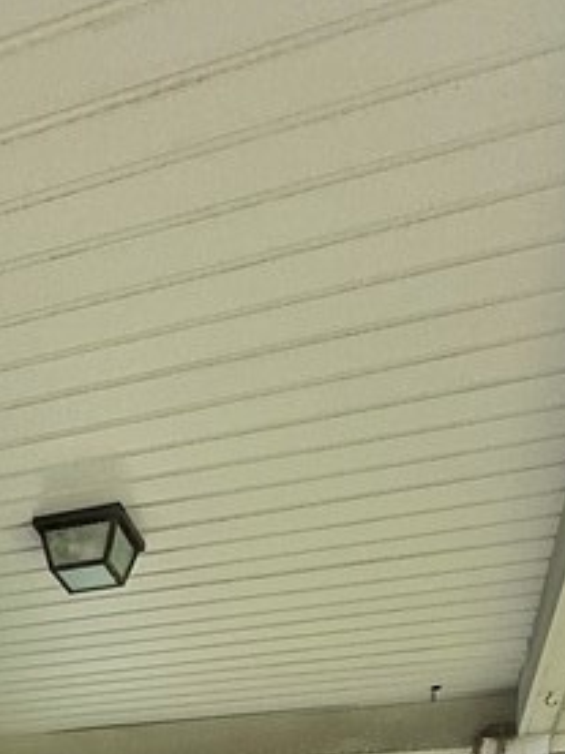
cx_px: -49
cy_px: 1063
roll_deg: -1.7
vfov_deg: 27.9
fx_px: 1132
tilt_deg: -1.5
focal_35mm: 52
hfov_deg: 26.0
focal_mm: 2.22
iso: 50
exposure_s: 1/613
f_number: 2.2
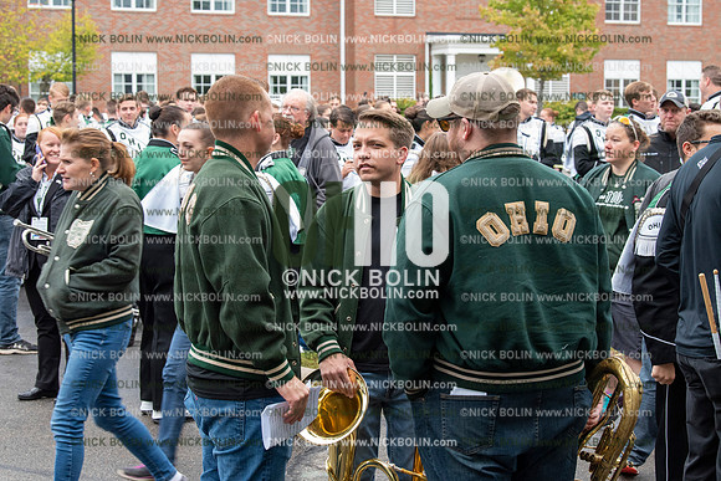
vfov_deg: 18.2
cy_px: 240
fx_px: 1502
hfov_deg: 27.0
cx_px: 360
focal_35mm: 75
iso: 2000
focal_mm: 75
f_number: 8
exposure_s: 1/125
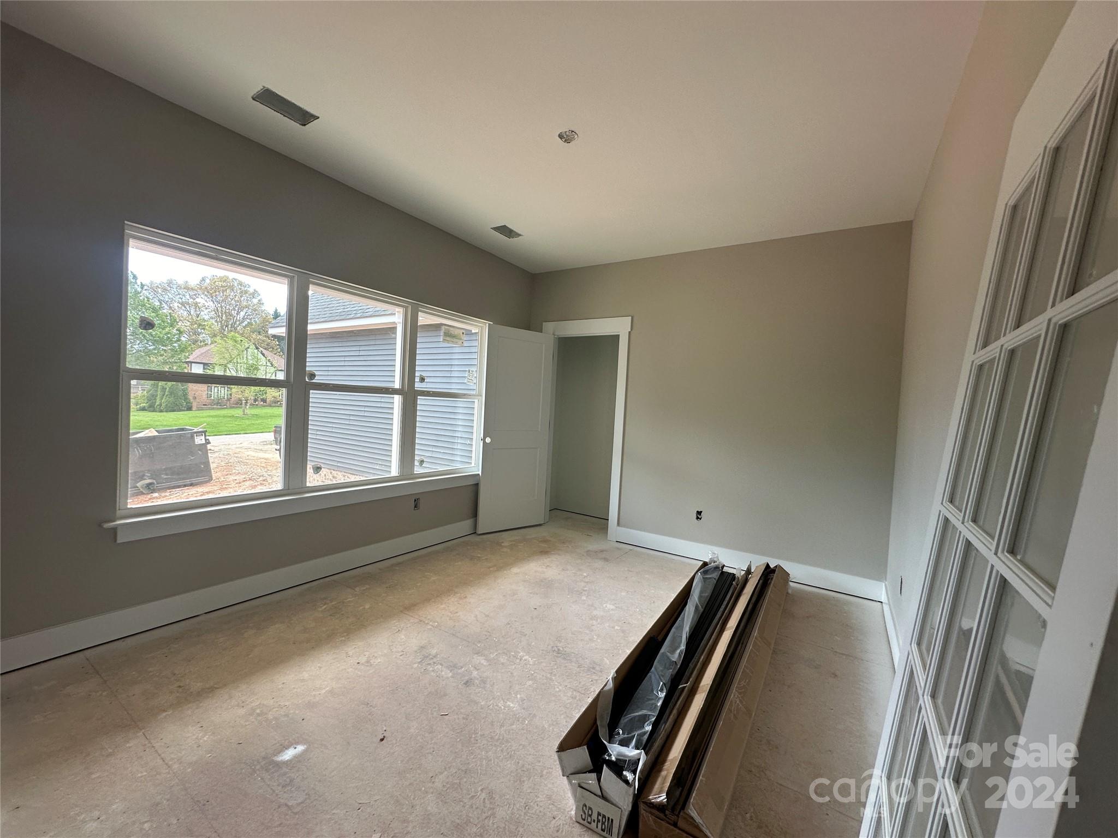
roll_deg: -2.9
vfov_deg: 85.7
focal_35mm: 14
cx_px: 559
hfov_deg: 102.1
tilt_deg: -1.7
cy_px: 419
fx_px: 452
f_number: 2.2
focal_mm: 2.22
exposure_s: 1/99
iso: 64
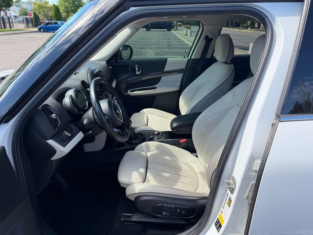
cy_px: 118
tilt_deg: -23.1
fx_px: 217
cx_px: 156
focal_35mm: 24
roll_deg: -1.3
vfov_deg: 56.8
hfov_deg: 71.6
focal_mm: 6.76
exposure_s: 1/1385
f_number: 1.78
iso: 100
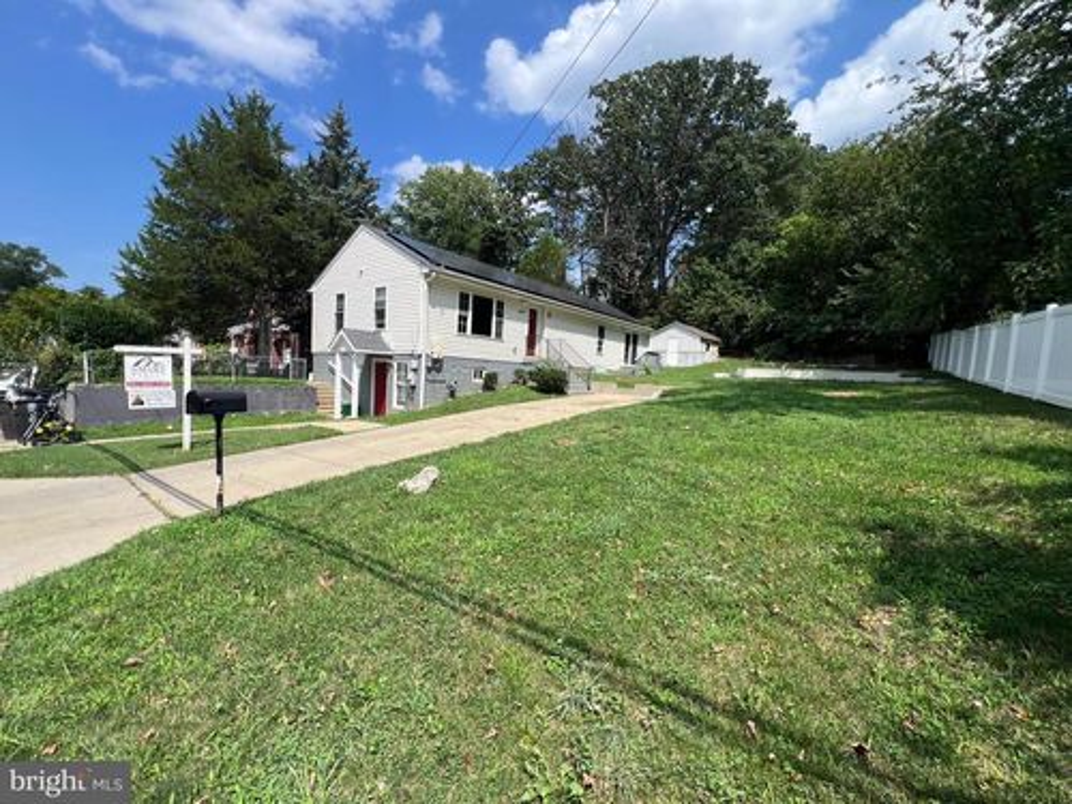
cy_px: 402
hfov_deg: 106.2
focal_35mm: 13
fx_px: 403
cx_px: 536
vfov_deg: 89.9
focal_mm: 1.57
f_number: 1.8
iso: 32
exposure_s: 1/1698
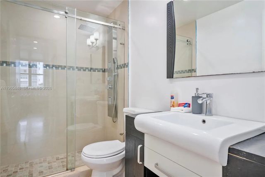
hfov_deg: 84.0
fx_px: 147
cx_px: 132
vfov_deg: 62.0
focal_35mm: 20
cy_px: 88
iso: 400
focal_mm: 20
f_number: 8
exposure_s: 1/30
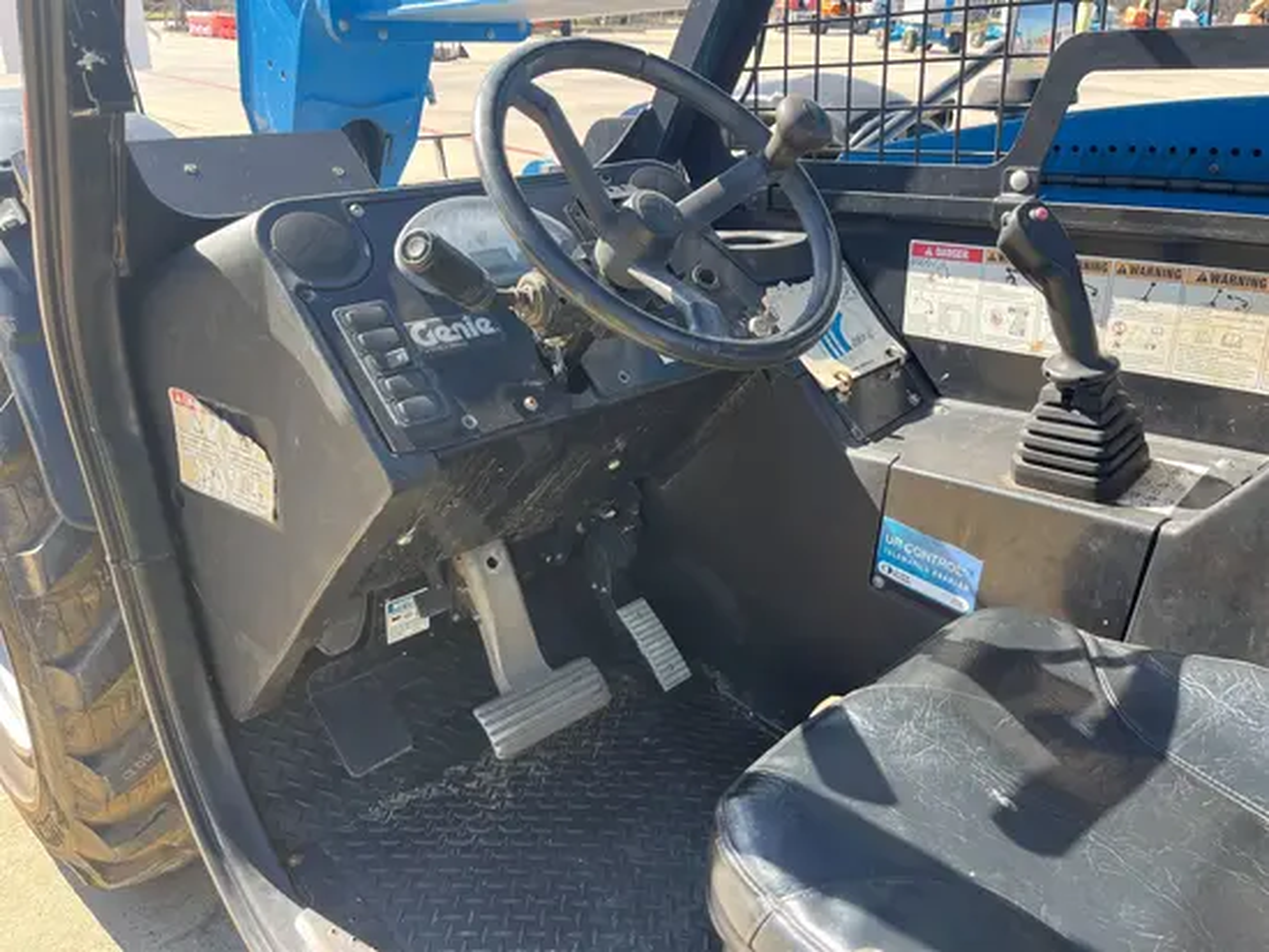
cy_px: 476
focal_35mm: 26
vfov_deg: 53.1
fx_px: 954
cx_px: 634
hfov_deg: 67.3
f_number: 1.6
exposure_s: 1/433
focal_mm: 5.1
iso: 50
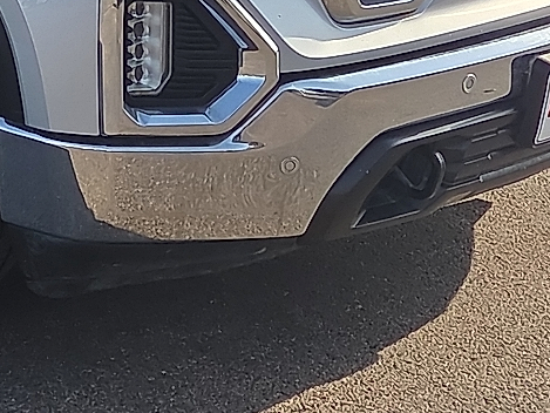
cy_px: -187
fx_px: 2114
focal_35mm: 133
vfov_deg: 10.8
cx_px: -169
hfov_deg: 14.2
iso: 25
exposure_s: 1/1250
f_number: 1.8
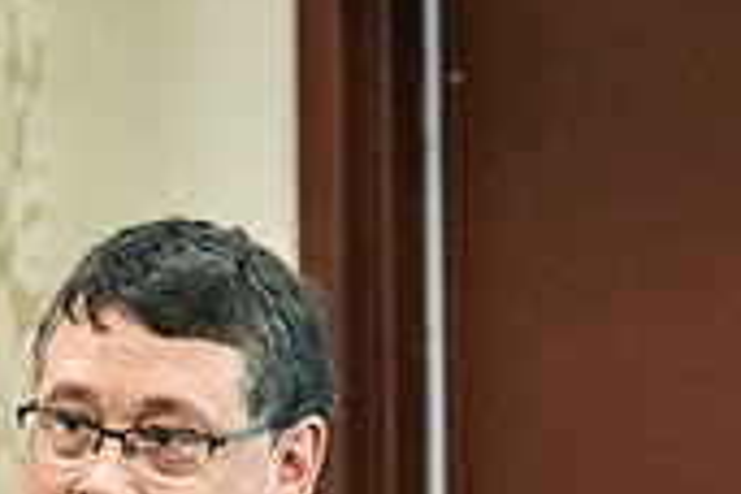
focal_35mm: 726
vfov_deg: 1.9
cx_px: -212
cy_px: 782
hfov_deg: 2.8
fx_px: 14942
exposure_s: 1/160
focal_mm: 143
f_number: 3.5
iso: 3200
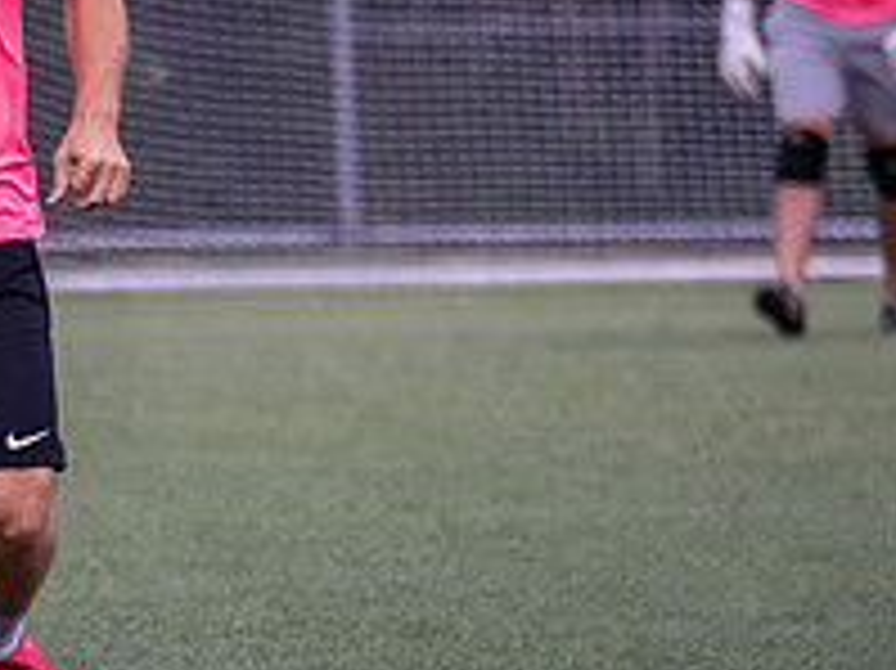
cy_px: 254
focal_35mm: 876
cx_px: -95
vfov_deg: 1.7
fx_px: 22661
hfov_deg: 2.3
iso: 2000
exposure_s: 1/1000
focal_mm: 150
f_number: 2.8
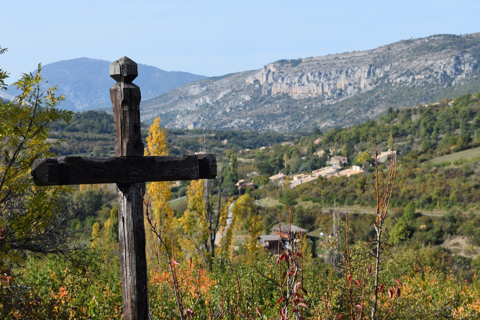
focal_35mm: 90
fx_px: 1200
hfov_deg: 22.6
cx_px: 207
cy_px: 139
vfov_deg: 15.2
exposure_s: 1/320
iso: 200
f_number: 9
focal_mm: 52
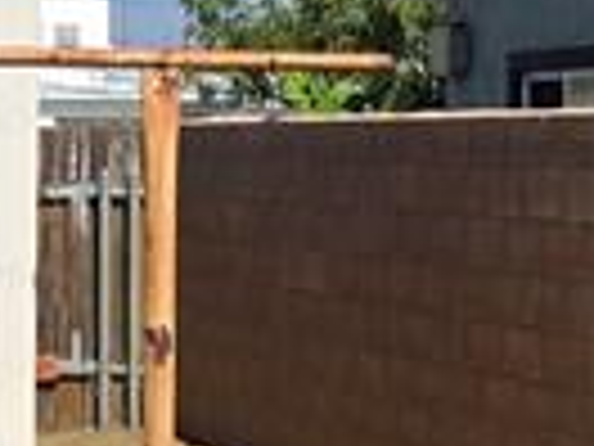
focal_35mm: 178
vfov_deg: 8.3
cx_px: -180
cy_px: 72
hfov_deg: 10.8
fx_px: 3054
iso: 80
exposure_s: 1/6809
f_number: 1.7
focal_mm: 6.3
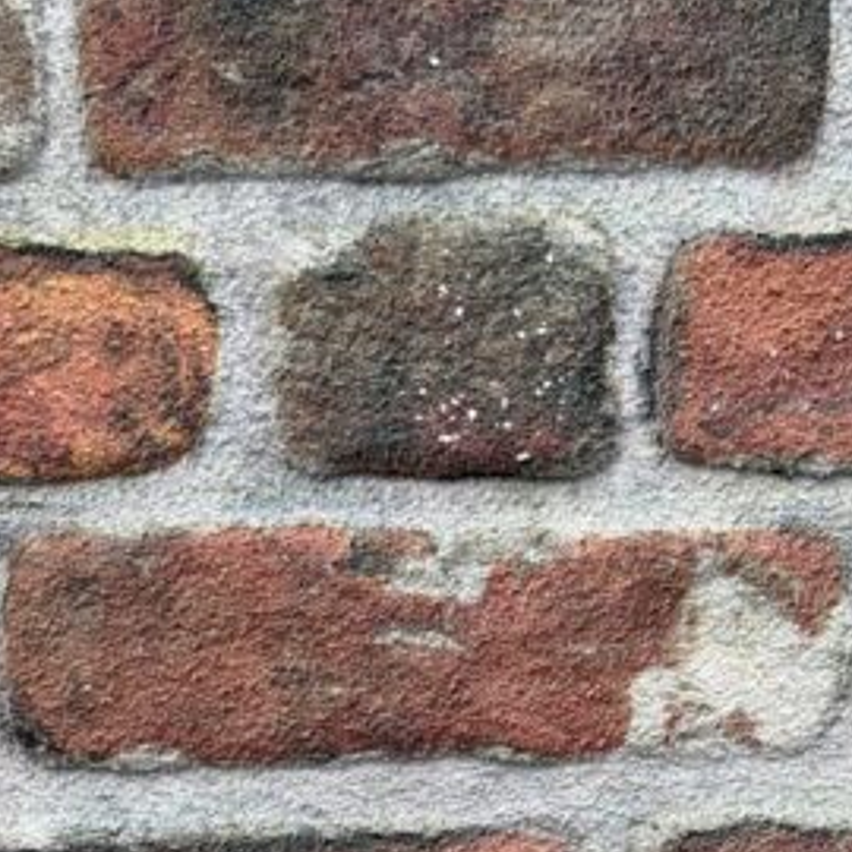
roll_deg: +0.2
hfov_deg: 19.3
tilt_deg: -8.6
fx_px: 2506
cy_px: 876
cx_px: 445
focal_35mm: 90
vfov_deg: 18.7
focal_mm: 6.76
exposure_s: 1/2667
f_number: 1.78
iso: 64
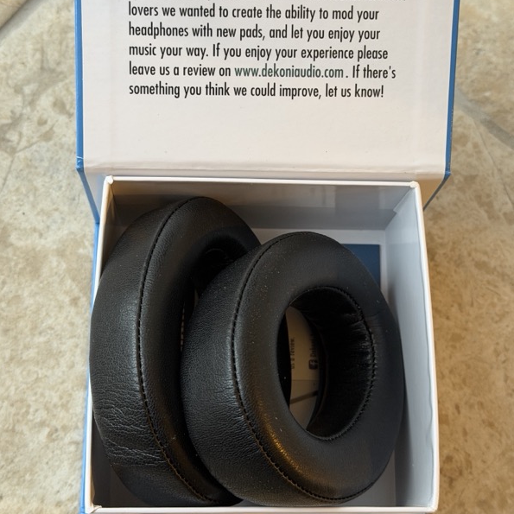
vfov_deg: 30.0
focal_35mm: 57
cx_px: 257
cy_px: 203
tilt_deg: -72.9
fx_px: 958
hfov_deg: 30.0
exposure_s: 1/50
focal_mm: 6.76
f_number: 1.78
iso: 250
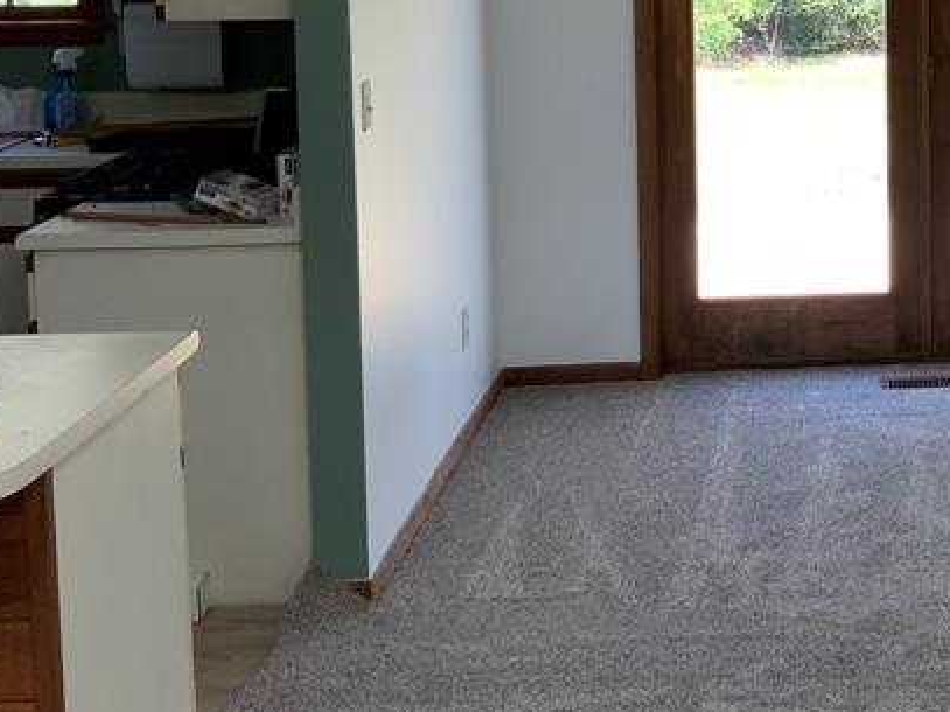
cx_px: 1067
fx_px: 2003
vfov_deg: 19.7
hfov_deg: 24.7
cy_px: 35
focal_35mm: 73
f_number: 1.8
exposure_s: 1/120
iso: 40
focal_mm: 3
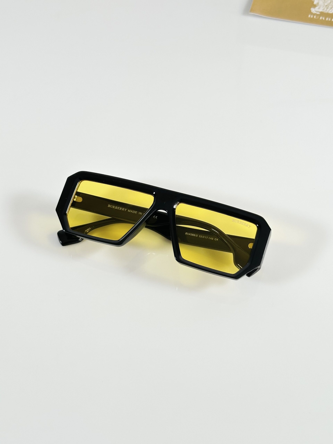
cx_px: 166
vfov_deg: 39.7
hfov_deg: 30.3
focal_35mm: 48
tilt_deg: -54.4
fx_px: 616
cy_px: 222
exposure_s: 1/121
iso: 64
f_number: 1.78
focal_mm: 6.86
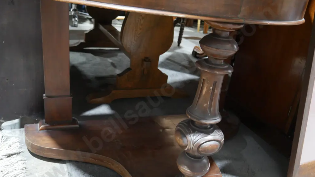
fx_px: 292
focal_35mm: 35
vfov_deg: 33.7
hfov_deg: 56.6
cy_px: 97
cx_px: 157
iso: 2000
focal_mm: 16
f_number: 3.6
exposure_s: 1/60
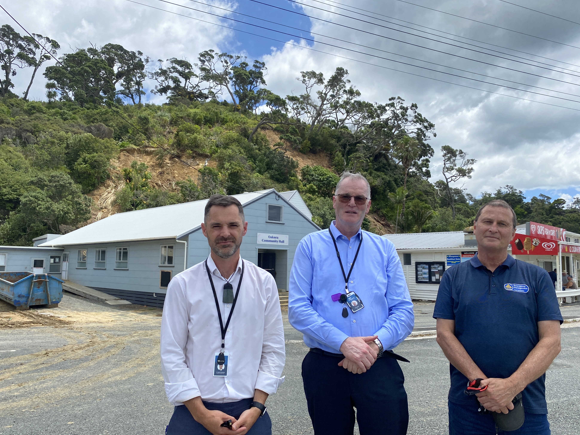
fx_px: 452
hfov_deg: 65.3
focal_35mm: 27
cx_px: 280
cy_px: 213
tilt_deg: +5.2
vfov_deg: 51.3
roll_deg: -0.7
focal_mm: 4.25
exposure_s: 1/3610
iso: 32
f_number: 1.8
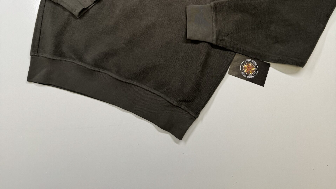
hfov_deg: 56.6
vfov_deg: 31.1
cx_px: 168
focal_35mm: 35
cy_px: -2
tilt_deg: -80.8
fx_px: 312
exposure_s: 1/121
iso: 64
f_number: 1.78
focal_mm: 6.76
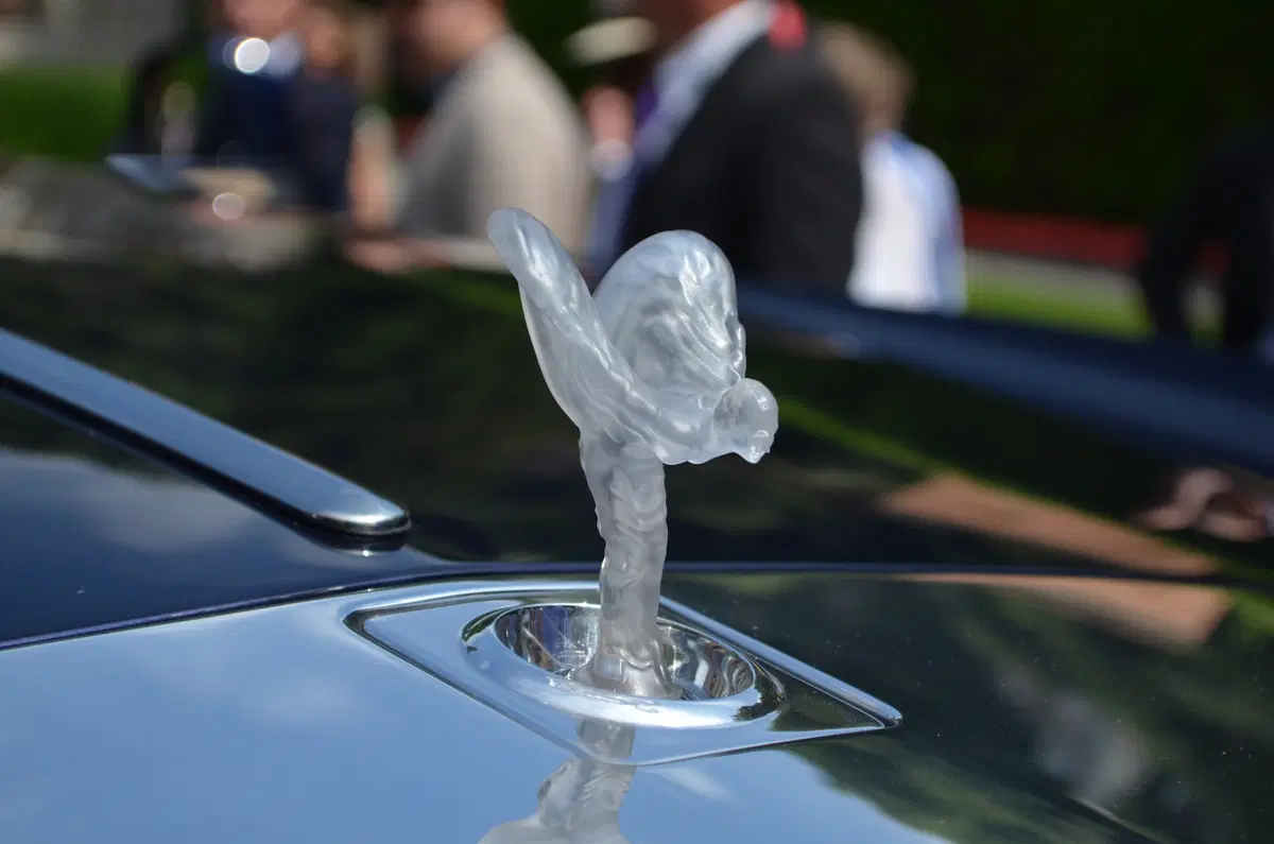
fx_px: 2914
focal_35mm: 82
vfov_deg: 16.5
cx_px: 637
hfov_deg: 24.7
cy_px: 422
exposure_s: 1/1600
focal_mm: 55
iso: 400
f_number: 6.3
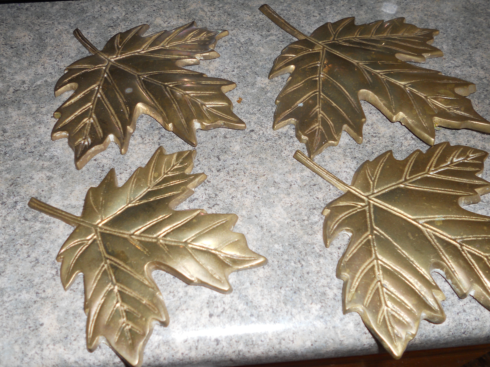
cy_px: 184
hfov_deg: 56.8
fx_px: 453
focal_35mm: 32
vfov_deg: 44.2
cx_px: 245
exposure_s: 1/25
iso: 80
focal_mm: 5.8
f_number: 3.5
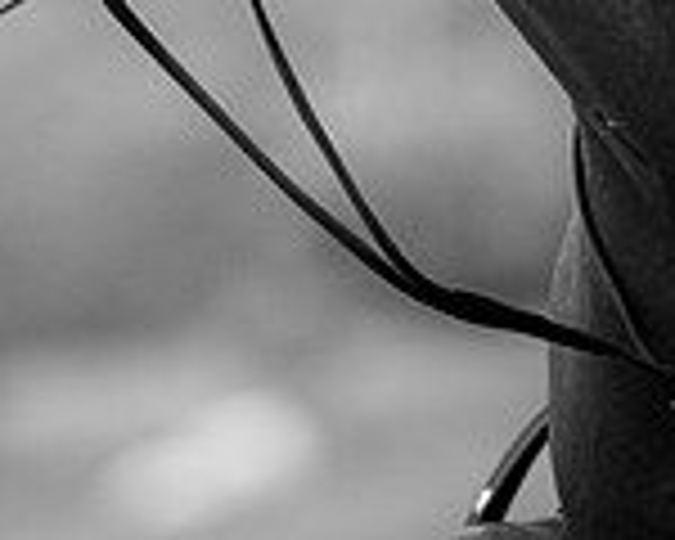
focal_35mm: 1268
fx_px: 25331
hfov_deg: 1.5
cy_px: -392
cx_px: 135
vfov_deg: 1.2
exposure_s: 1/1600
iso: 1000
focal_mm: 300
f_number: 4
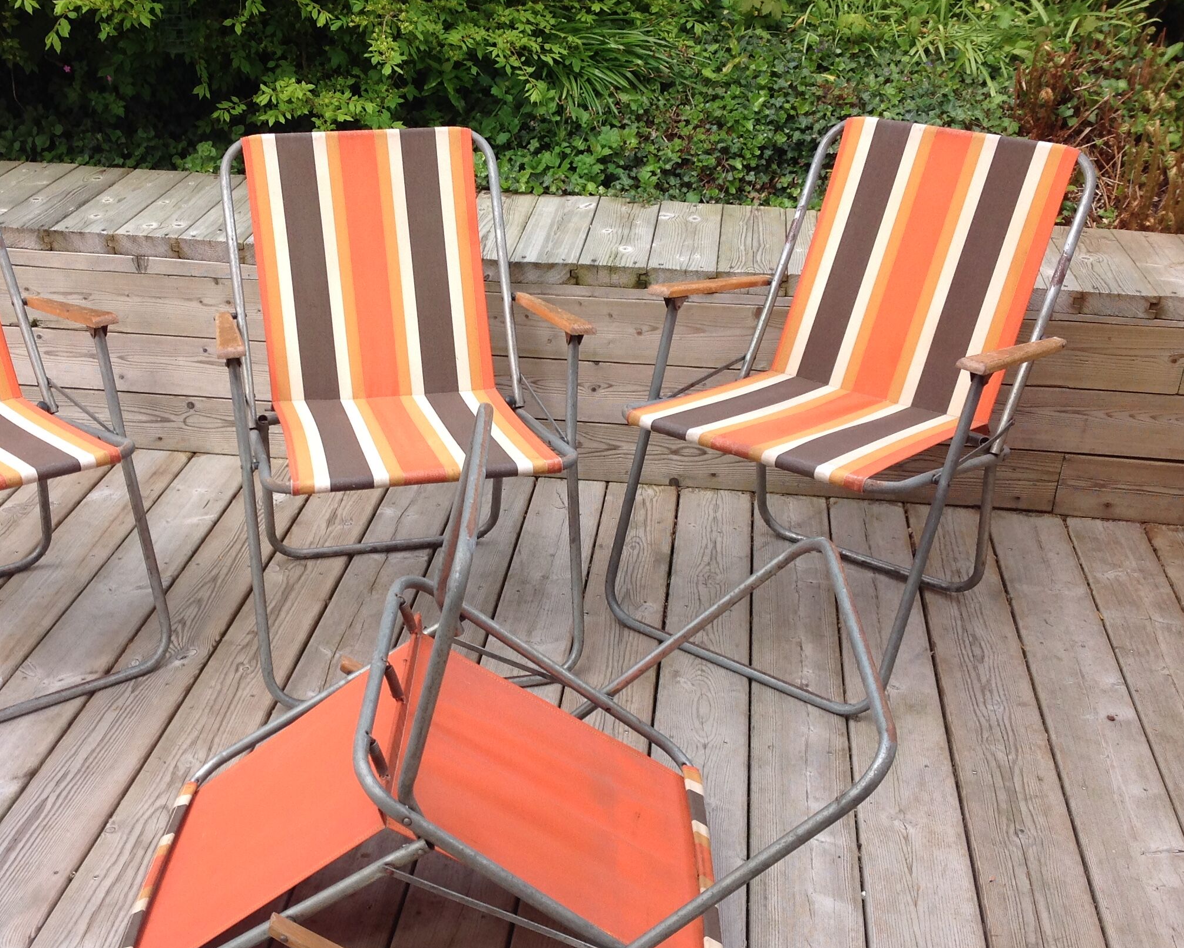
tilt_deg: -27.6
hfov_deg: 41.8
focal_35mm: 44
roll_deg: -3.0
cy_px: 568
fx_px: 1542
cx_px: 471
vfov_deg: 34.0
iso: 50
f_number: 2.4
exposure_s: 1/737
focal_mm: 4.28
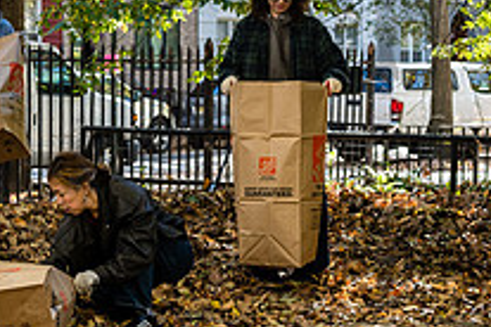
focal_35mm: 111
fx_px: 1514
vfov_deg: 12.3
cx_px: 53
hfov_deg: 18.1
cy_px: 214
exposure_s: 1/200
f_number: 4
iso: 500
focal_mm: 35
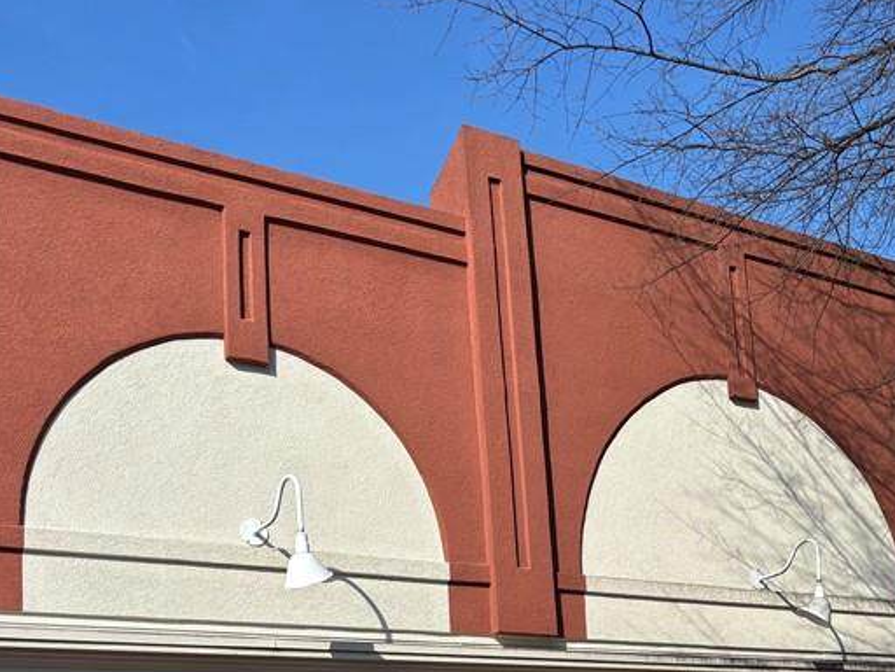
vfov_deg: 26.9
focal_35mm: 52
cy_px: 630
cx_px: 601
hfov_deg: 36.4
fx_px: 1344
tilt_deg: +10.1
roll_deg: +3.9
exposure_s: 1/3937
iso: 50
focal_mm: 5.96
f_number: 1.6
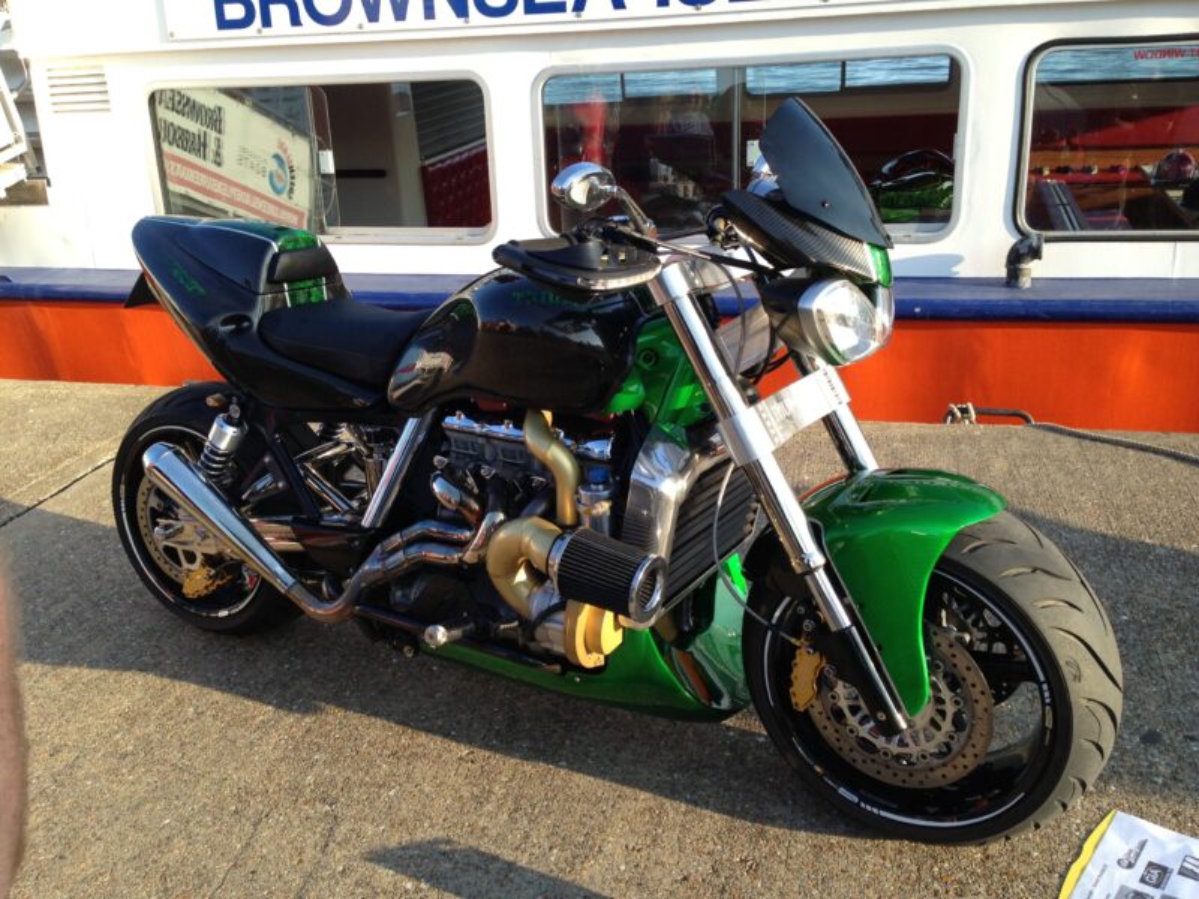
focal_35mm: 33
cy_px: 450
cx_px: 600
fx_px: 1143
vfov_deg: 42.9
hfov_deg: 55.4
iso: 50
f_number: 2.4
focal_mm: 4.13
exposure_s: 1/321
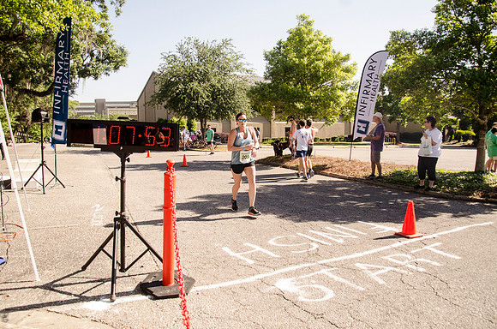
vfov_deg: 52.9
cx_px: 248
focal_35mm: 24
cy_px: 164
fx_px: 331
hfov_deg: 73.9
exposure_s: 1/1600
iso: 640
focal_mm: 16
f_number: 5
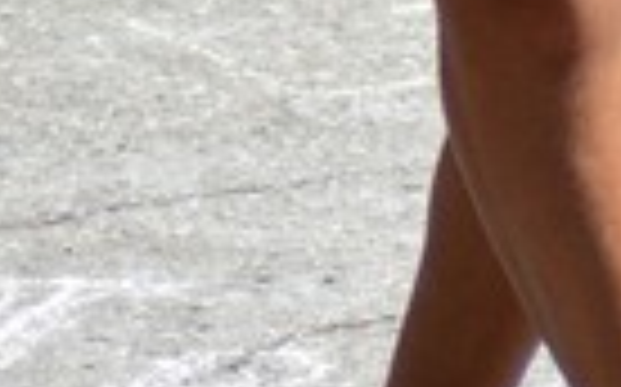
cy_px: -866
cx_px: 558
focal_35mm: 795
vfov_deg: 1.6
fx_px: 13444
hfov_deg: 2.6
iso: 180
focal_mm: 70
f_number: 4
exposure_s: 1/1250
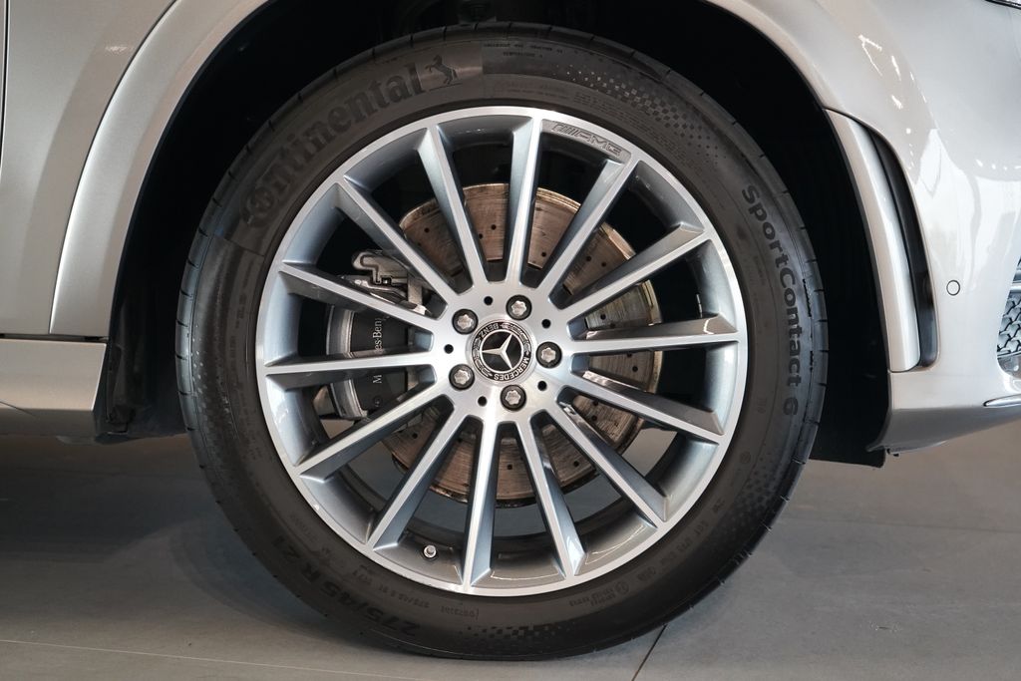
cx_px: 510
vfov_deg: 24.2
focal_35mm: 56
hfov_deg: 35.6
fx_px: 1588
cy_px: 340
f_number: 5
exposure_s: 1/160
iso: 5000
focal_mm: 56
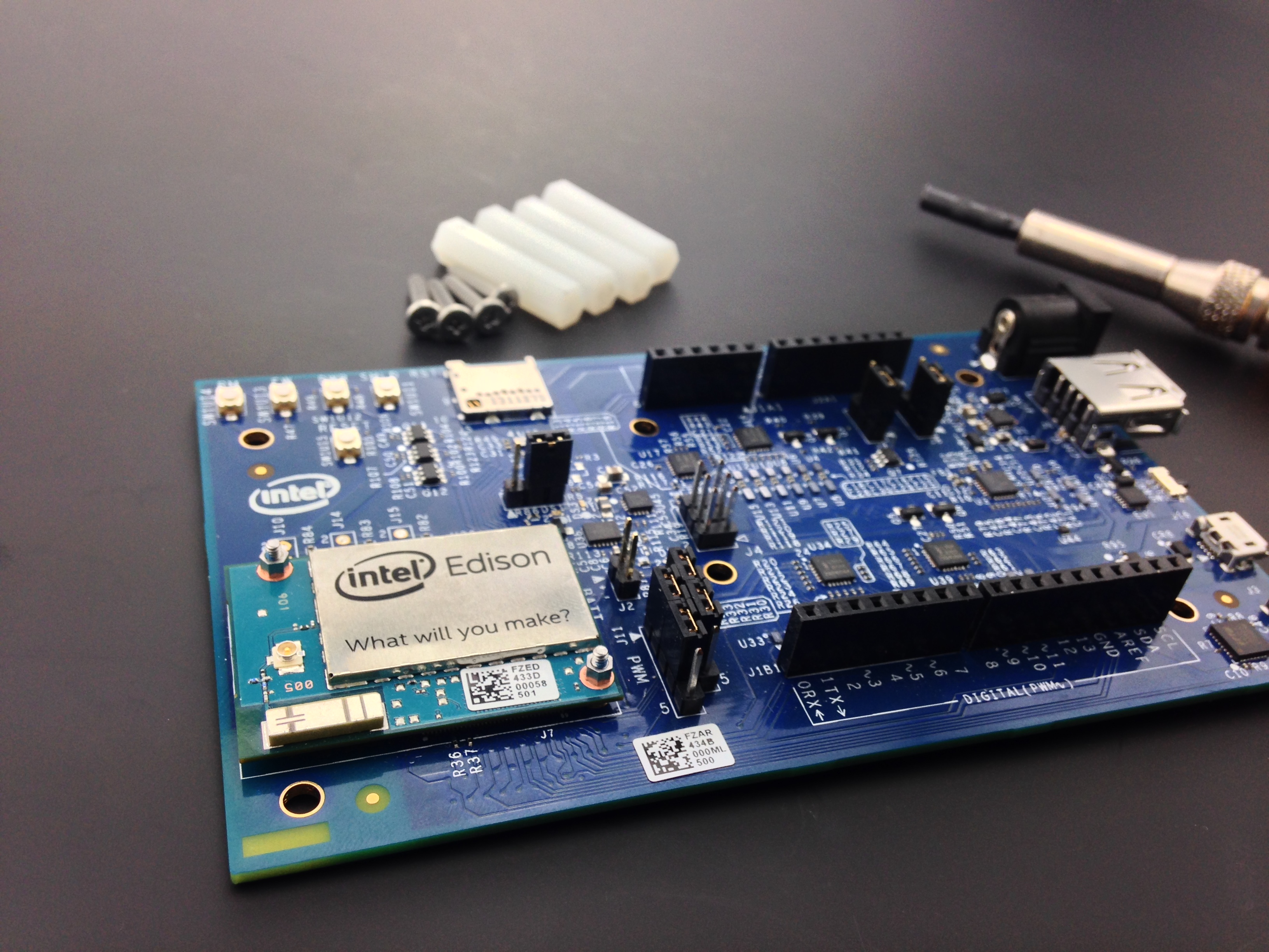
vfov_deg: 42.9
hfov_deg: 55.4
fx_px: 1210
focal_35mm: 33
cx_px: 634
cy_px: 476
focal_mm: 4.12
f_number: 2.4
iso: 50
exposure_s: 1/132
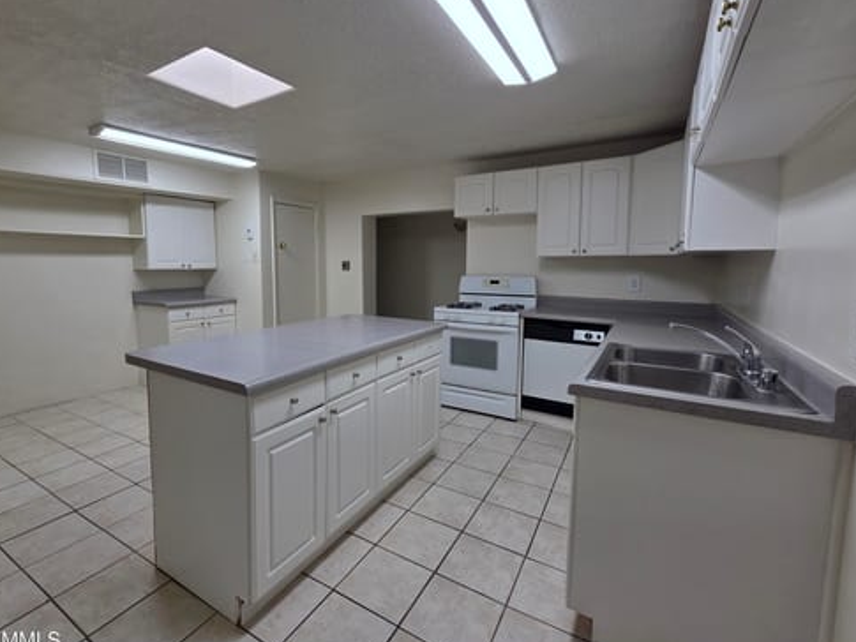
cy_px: 303
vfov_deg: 81.7
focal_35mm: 15
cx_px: 397
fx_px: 371
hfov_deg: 98.0
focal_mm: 2.2
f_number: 2.2
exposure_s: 1/136
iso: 50
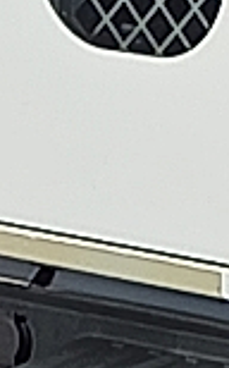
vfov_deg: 4.7
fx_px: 4412
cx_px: 868
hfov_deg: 2.9
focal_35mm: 441
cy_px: -301
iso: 61
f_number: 1.8
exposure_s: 1/10000
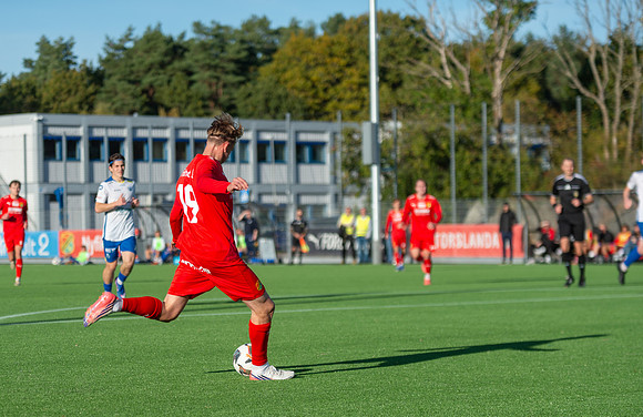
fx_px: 2523
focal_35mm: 142
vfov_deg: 9.4
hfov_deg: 14.5
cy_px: 270
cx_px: 237
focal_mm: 112
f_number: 3.2
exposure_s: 1/1600
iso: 100
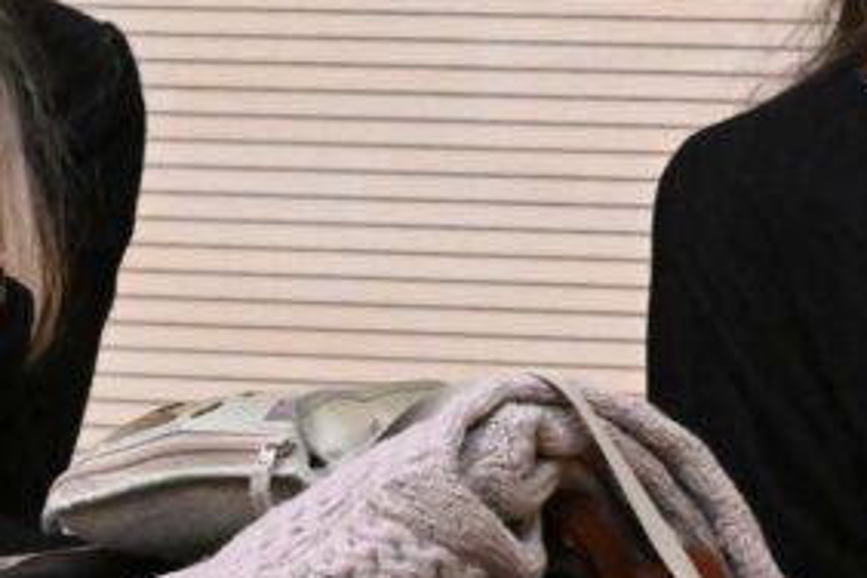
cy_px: 86
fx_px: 15725
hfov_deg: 3.2
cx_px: -52
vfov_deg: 2.1
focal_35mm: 653
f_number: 5.6
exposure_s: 1/250
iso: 11400
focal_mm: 120
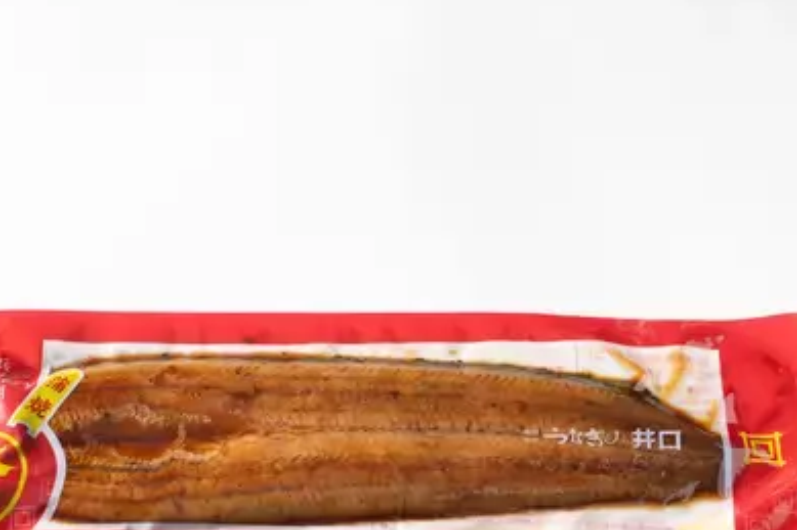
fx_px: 3209
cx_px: 334
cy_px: 383
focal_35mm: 145
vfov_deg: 9.4
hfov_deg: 14.2
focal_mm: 94
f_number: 10
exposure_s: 1/160
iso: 160
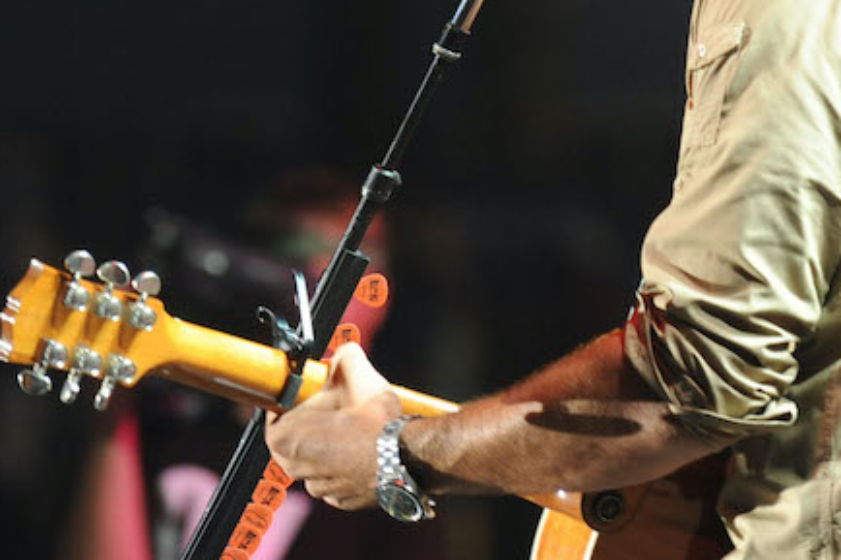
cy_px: 23
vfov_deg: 3.5
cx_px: 397
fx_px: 9037
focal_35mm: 387
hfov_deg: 5.3
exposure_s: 1/80
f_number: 4
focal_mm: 200
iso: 2000
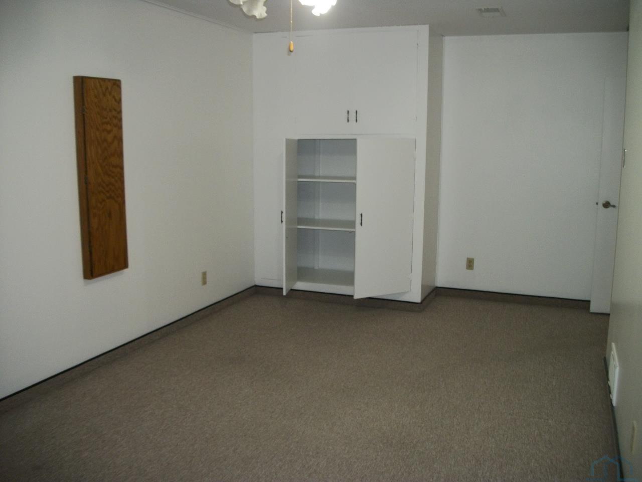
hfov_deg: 56.8
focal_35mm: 32
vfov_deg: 44.2
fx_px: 593
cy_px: 241
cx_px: 321
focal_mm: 5.7
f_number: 2.9
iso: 160
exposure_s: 1/30
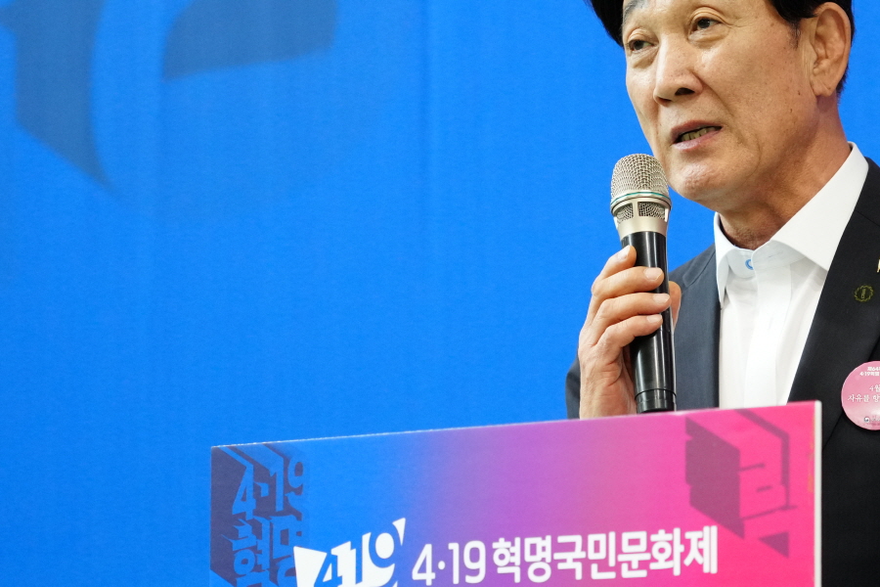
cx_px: 505
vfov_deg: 6.5
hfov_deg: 9.8
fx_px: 5133
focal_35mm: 210
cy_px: 360
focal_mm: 105
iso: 2500
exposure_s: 1/200
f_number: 4
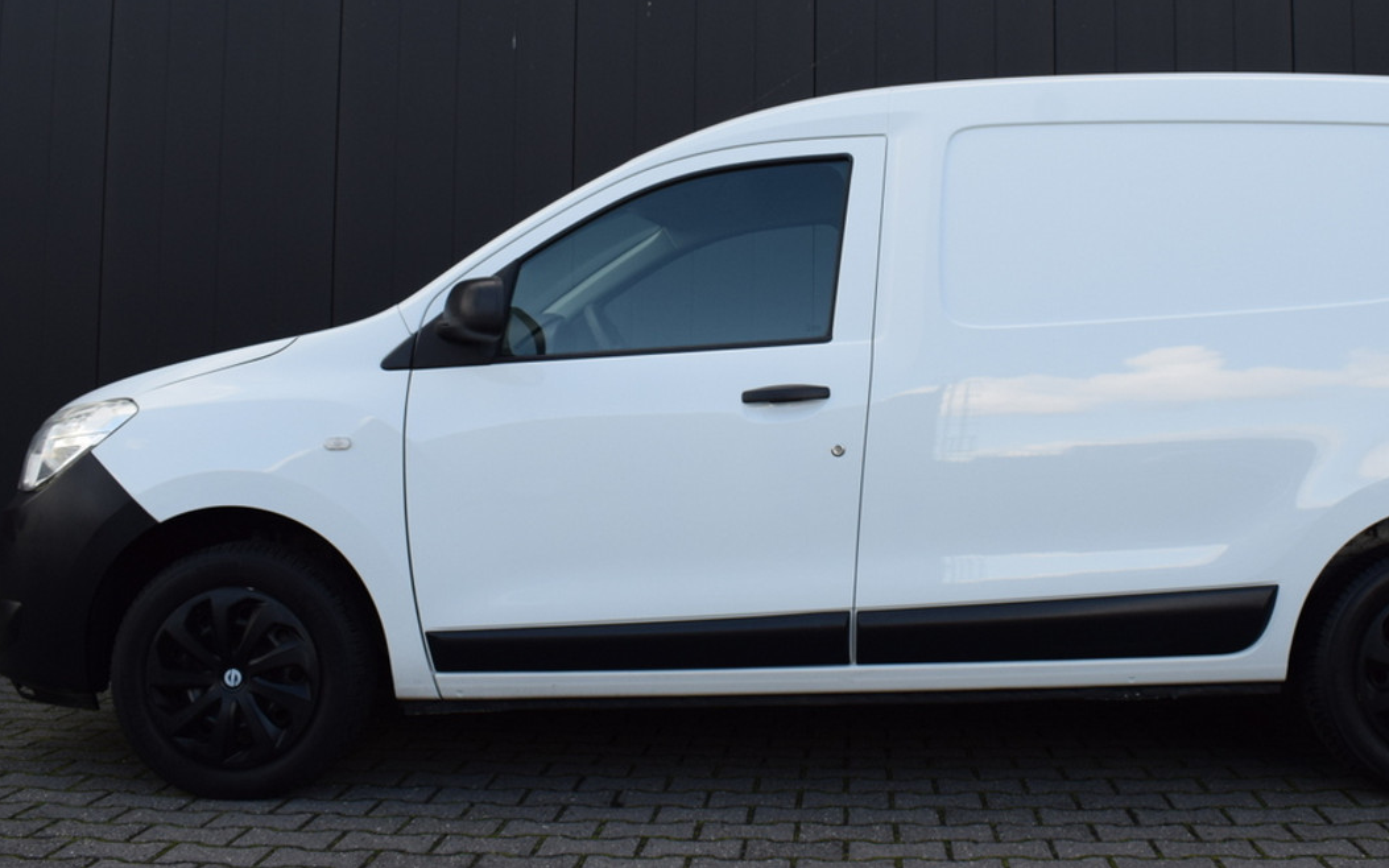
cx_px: 826
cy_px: 254
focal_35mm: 43
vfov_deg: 29.7
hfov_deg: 46.3
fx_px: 1615
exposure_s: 1/200
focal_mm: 21
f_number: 8
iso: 400
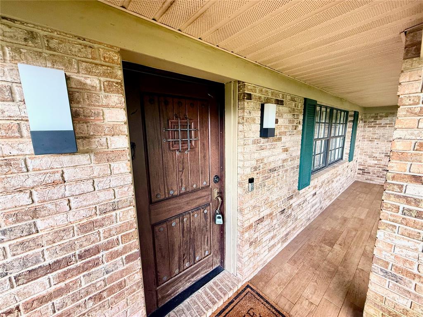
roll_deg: +1.0
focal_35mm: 14
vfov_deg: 85.7
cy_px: 158
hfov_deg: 102.1
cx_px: 212
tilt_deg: -9.3
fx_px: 171
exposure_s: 1/99
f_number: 2.2
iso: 200
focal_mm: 2.22
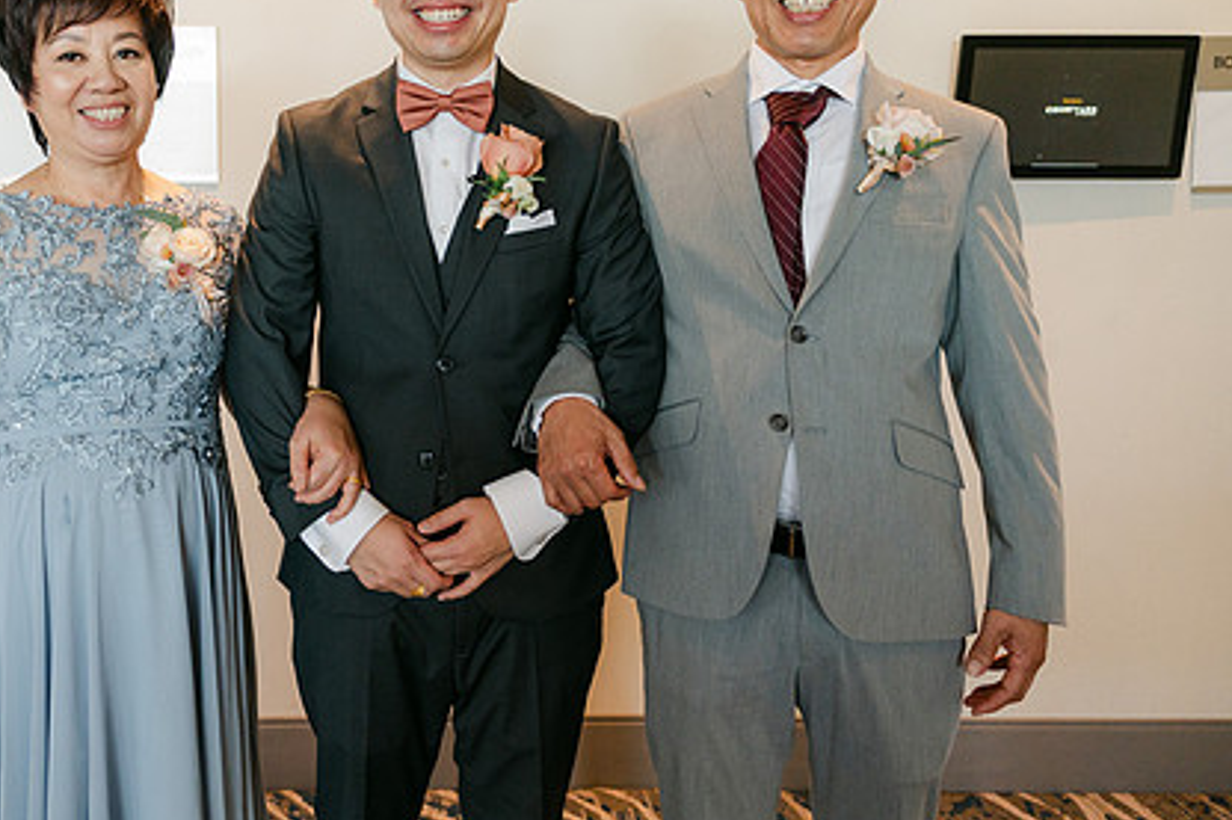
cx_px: 432
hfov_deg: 48.9
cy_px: 290
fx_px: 1334
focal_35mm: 39
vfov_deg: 33.9
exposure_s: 1/250
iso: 1100
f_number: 2.8
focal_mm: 28
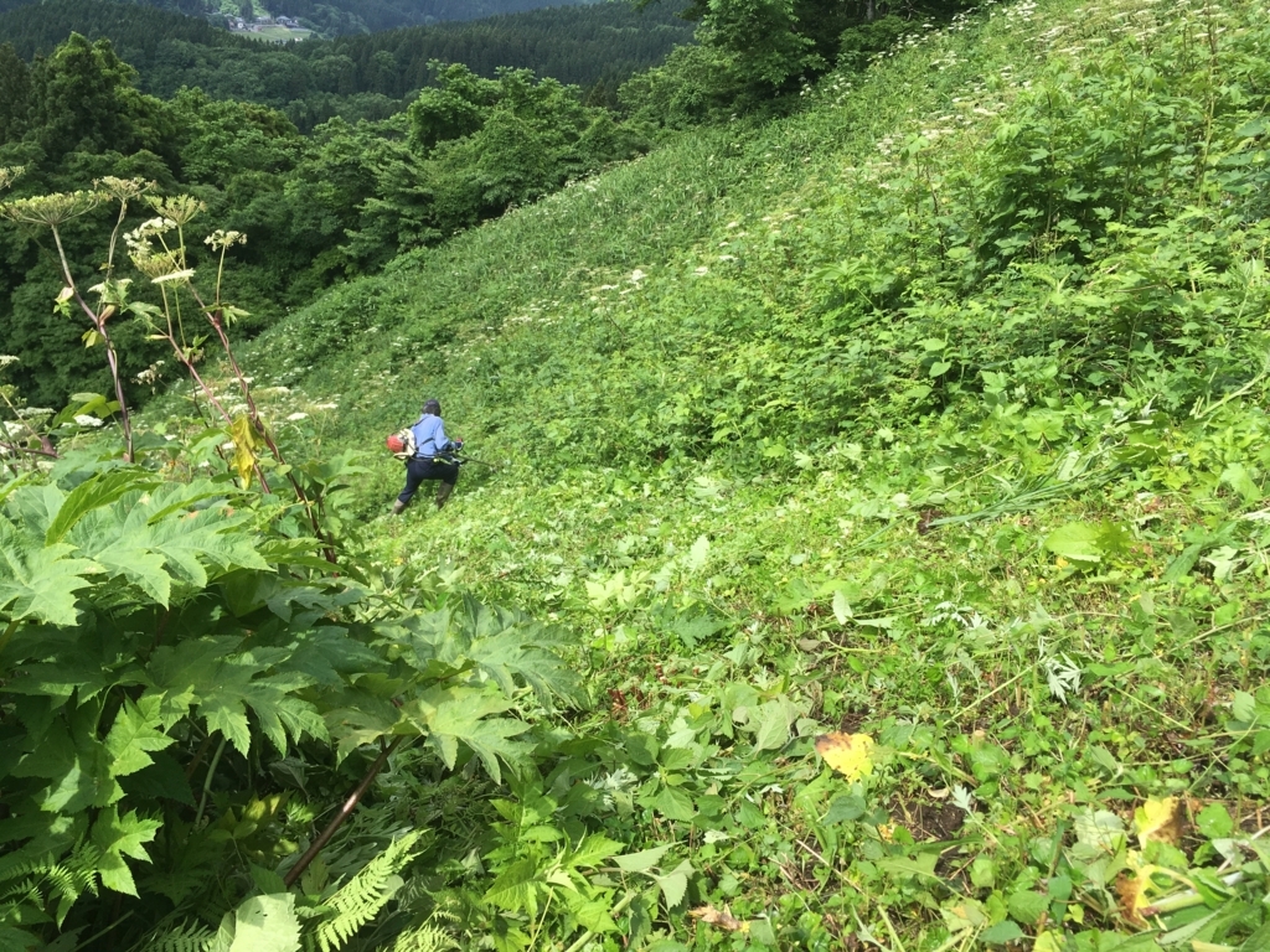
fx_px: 1064
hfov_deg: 61.7
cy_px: 476
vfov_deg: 48.2
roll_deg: -9.5
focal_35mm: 29
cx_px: 635
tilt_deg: -26.4
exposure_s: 1/927
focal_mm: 4.15
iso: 25
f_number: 2.2
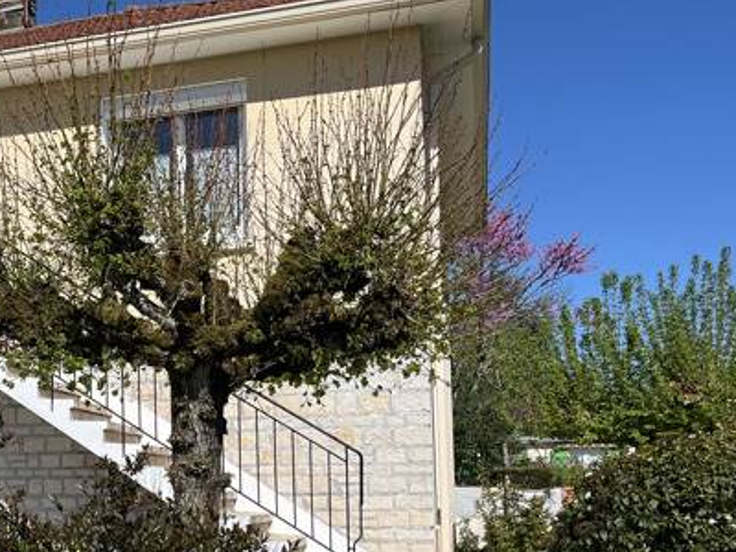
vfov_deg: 27.7
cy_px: 401
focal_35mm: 52
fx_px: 1106
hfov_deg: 34.2
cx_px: 35
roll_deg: +0.3
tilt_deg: +5.3
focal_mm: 5.1
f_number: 1.6
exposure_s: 1/5848
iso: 50
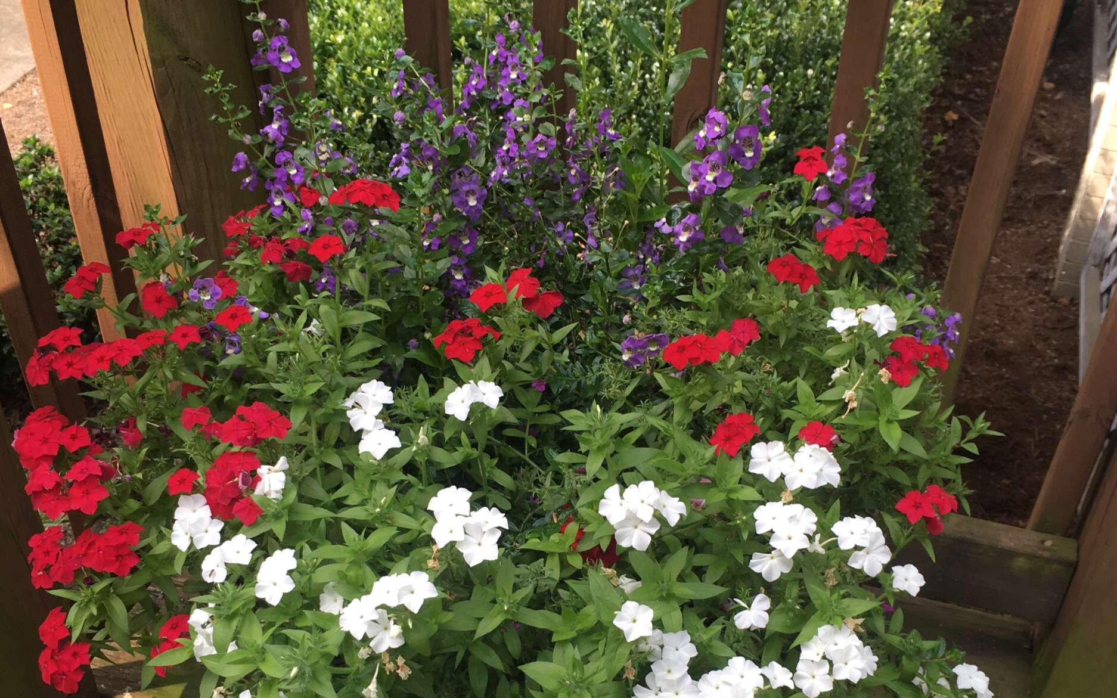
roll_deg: -1.2
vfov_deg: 30.2
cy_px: 483
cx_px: 562
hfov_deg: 47.2
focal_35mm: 42
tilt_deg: -43.8
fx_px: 1278
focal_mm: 4.15
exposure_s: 1/215
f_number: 2.2
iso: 25
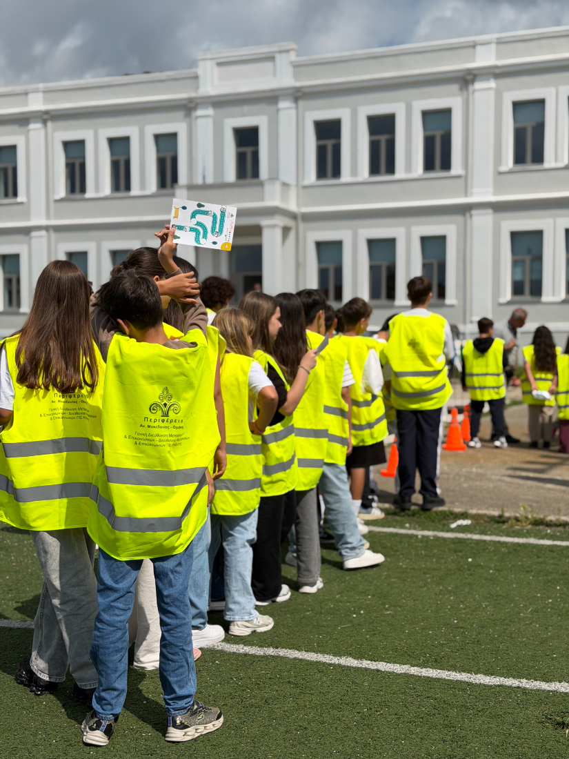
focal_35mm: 48
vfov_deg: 39.7
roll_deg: -0.1
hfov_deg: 30.3
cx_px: 284
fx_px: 1052
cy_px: 380
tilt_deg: -1.5
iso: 64
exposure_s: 1/13333
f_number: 1.78
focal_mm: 6.76
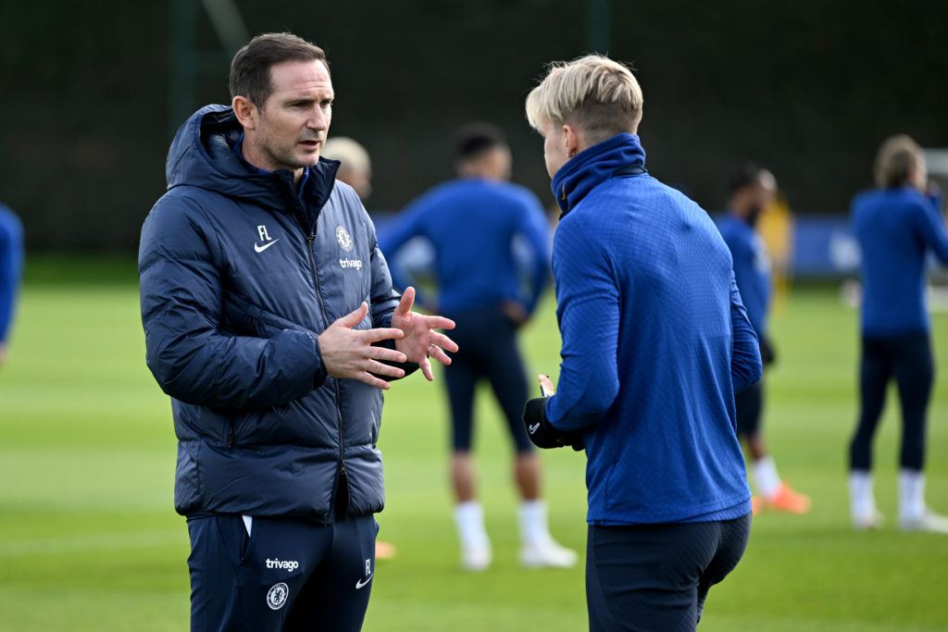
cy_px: 316
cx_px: 474
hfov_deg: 10.3
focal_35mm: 200
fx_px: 5267
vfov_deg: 6.9
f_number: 2.8
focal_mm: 200
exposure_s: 1/2000
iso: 500
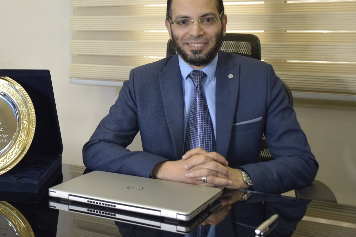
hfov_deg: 34.4
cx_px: 64
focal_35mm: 56
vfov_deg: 23.7
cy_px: 40
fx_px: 554
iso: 640
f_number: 3.5
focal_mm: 22
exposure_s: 1/30
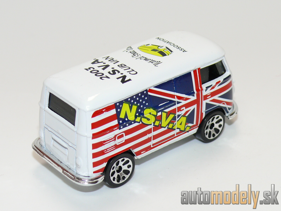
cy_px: 106
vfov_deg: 14.5
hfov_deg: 19.3
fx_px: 828
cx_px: 140
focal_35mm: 102
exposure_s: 1/30
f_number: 4
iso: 100
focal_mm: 13.3
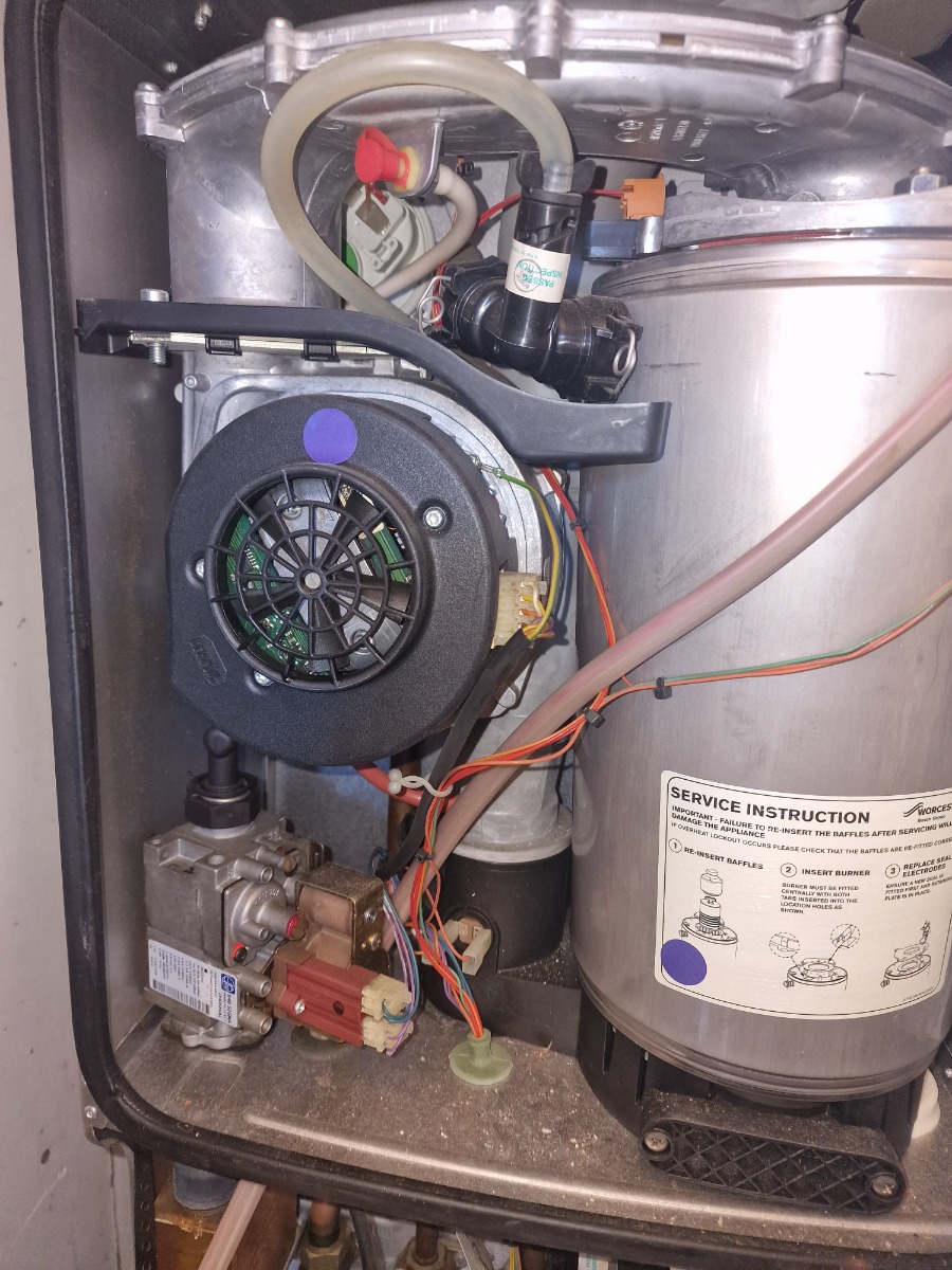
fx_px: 843
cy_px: 635
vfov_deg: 73.9
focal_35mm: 23
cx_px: 476
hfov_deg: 58.9
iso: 125
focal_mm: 6.4
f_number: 1.8
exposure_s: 1/15
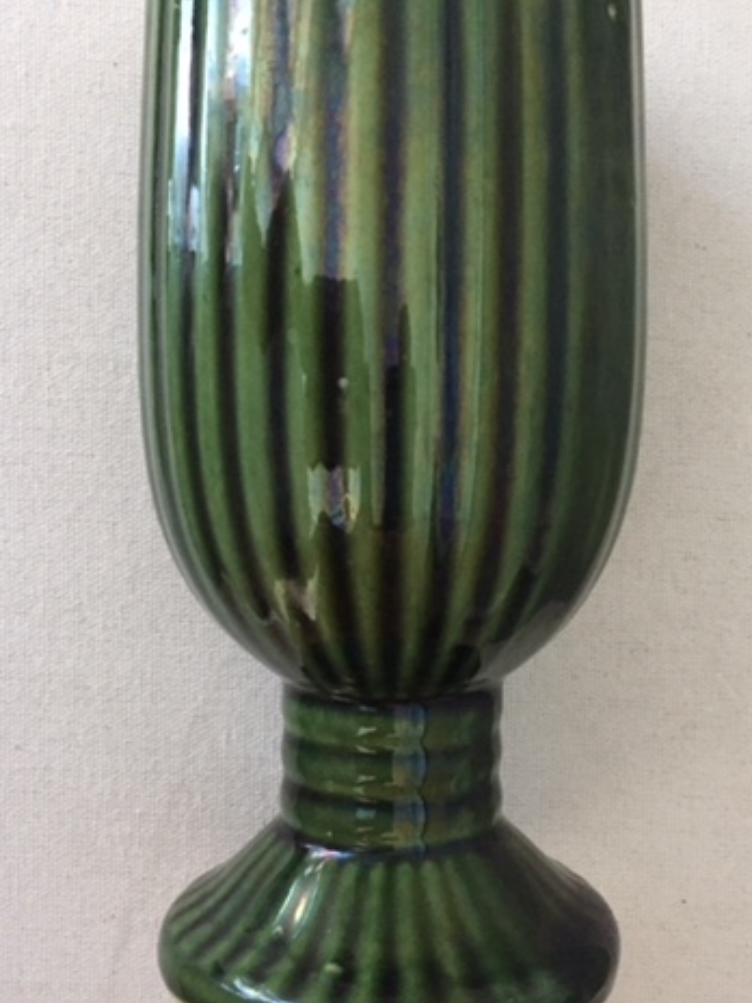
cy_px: 499
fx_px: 1159
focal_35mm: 40
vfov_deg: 46.8
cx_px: 411
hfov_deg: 35.9
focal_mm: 4.15
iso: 250
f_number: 2.2
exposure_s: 1/30
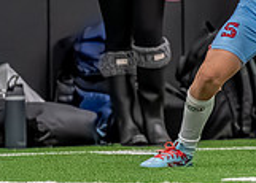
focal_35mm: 1436
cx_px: 524
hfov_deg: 1.4
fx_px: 10441
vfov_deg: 1.0
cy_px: -82
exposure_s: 1/1000
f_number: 2.8
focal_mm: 200
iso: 6400
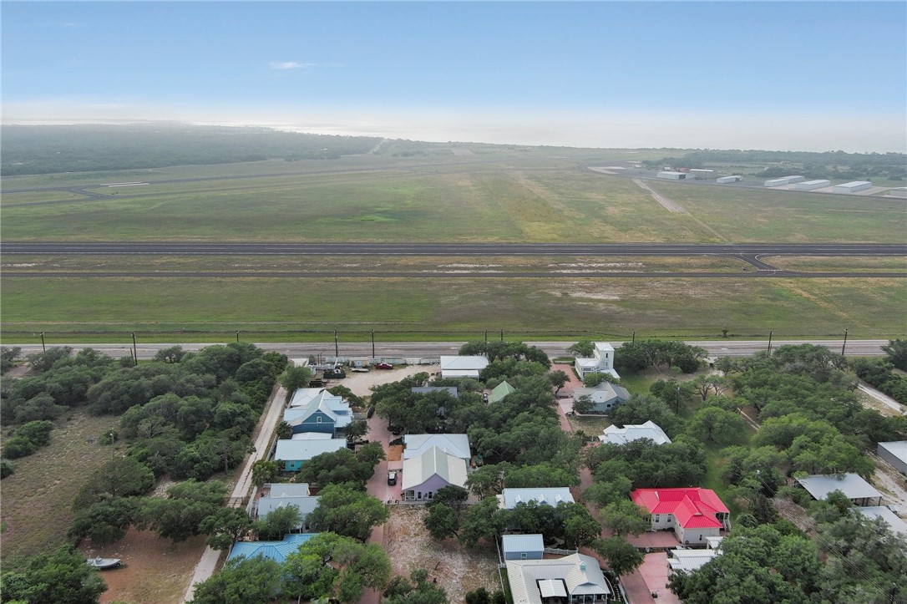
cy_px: 302
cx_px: 454
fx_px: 730
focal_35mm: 29
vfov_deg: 44.9
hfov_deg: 63.7
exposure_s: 1/75
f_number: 2.8
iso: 100
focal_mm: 10.57
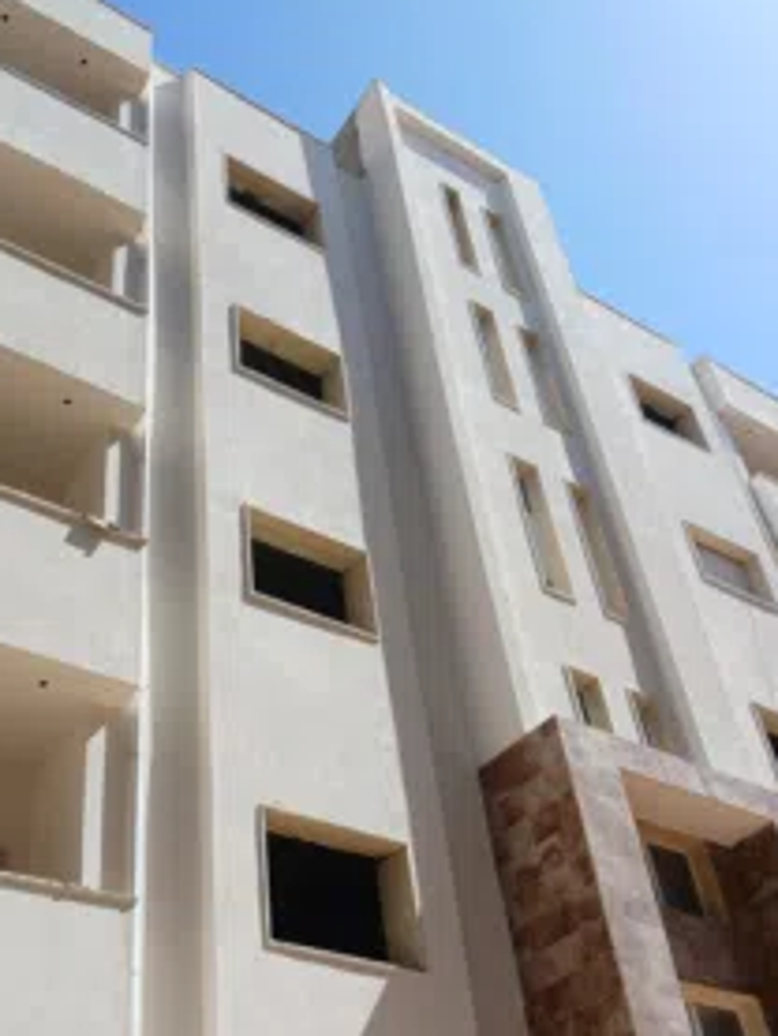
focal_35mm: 39
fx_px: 1168
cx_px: 262
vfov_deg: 47.7
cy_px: 587
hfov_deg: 36.5
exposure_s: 1/488
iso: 20
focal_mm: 4
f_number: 1.8
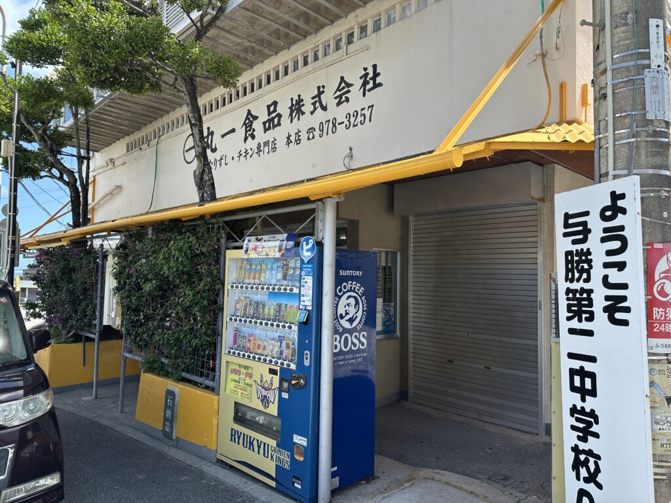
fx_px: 465
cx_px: 336
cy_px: 252
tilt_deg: +2.4
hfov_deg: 71.6
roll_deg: -1.0
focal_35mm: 24
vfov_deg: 56.8
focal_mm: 6.86
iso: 80
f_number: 1.78
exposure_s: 1/1692
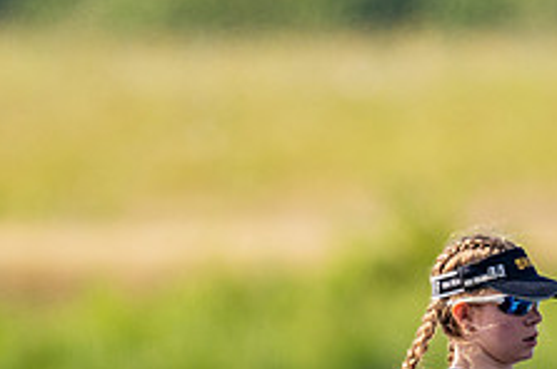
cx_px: 557
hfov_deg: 0.9
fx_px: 36199
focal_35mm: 2343
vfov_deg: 0.6
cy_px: 451
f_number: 4
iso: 180
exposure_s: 1/2500
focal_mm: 600
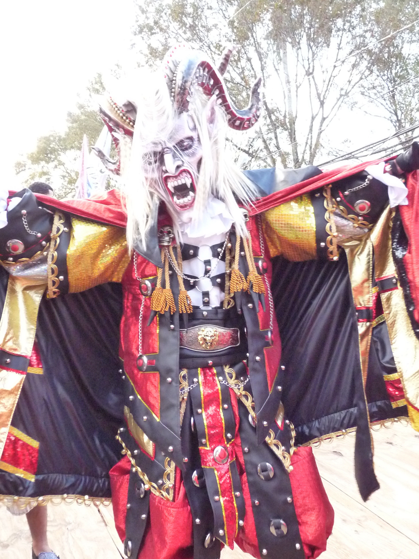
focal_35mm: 40
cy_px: 280
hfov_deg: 36.0
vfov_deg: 46.8
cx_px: 210
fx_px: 646
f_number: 2.8
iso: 640
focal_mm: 4.8
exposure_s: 1/160
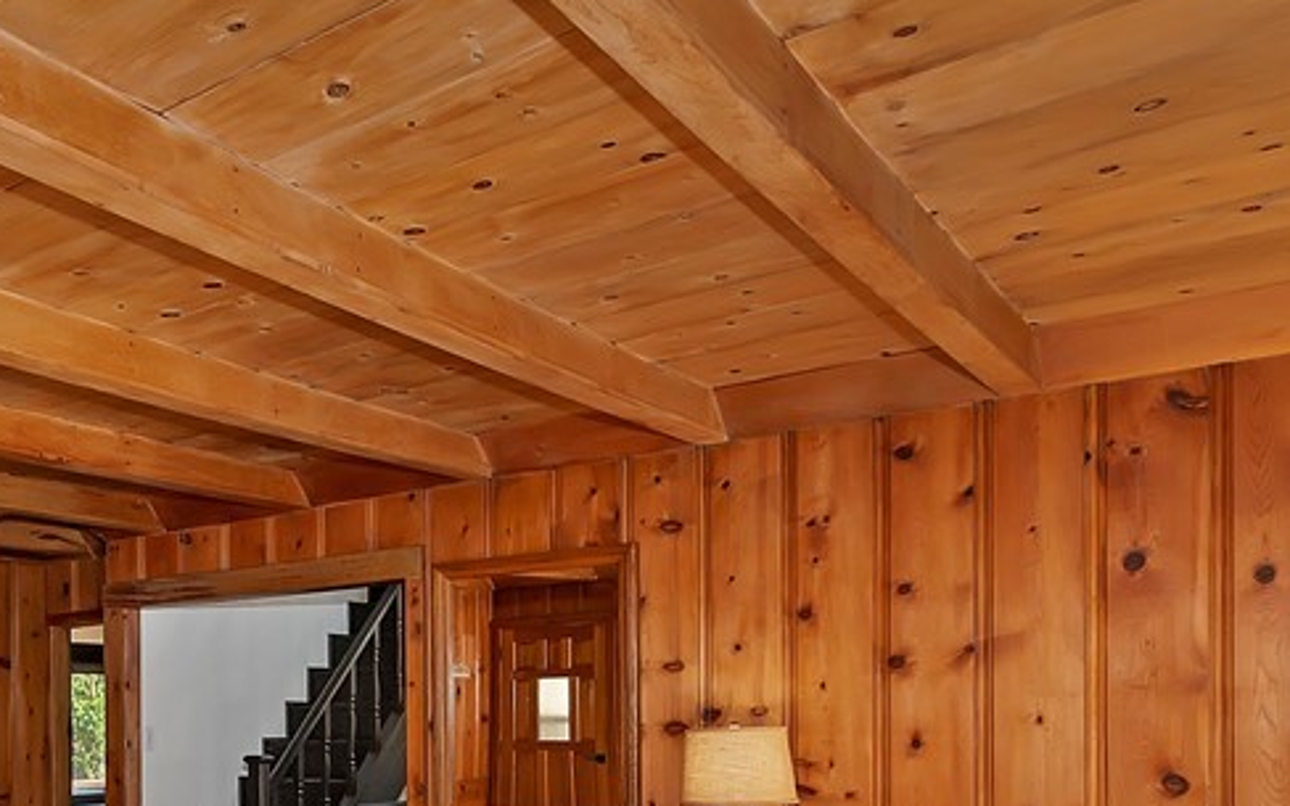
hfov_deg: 50.8
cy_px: 724
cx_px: 151
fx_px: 1195
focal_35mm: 34
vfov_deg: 35.1
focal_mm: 10
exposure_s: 1/30
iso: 220
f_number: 8
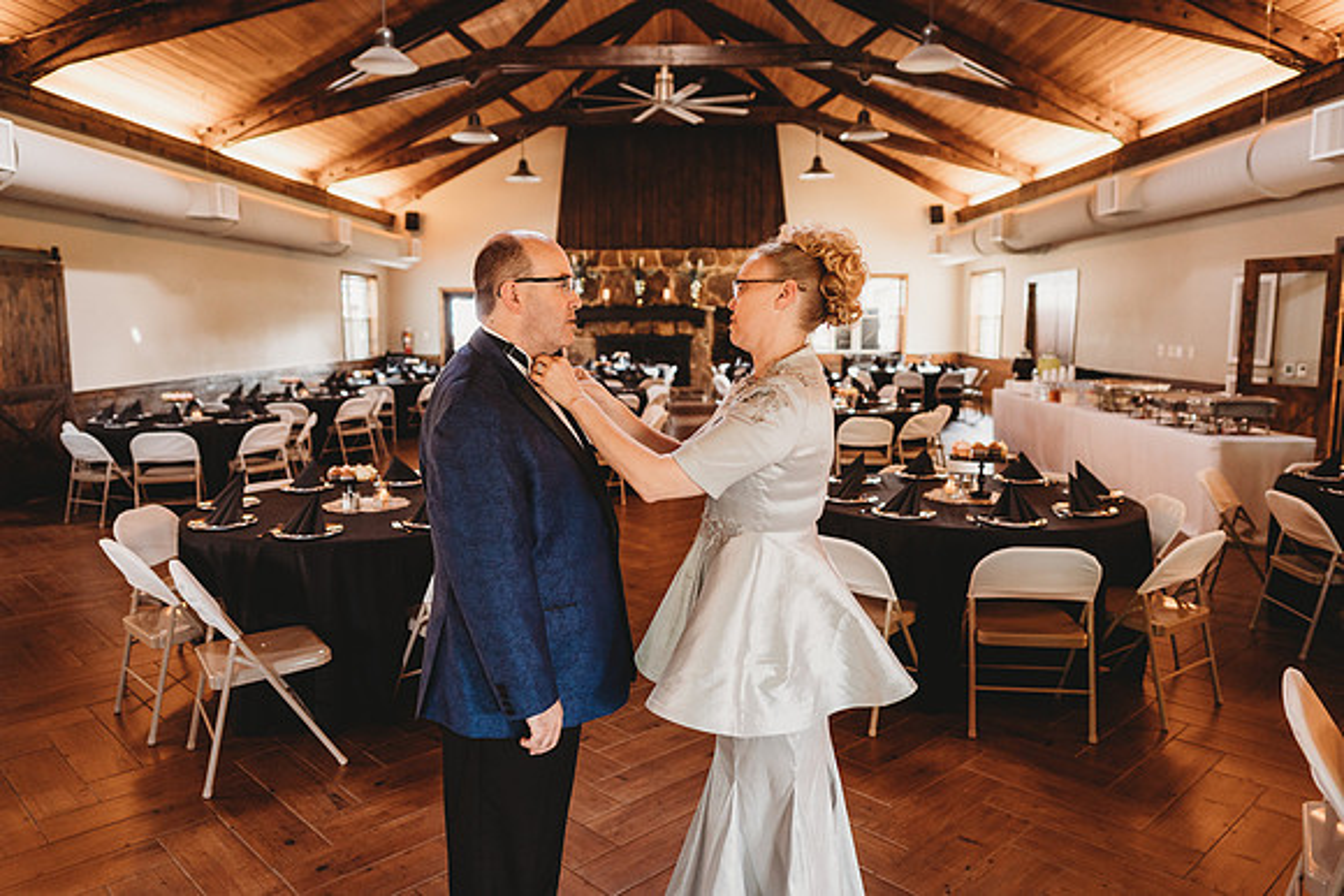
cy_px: 448
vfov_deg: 50.5
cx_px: 672
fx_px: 952
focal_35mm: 25
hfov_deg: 70.5
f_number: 2.5
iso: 800
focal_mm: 24
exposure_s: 1/125
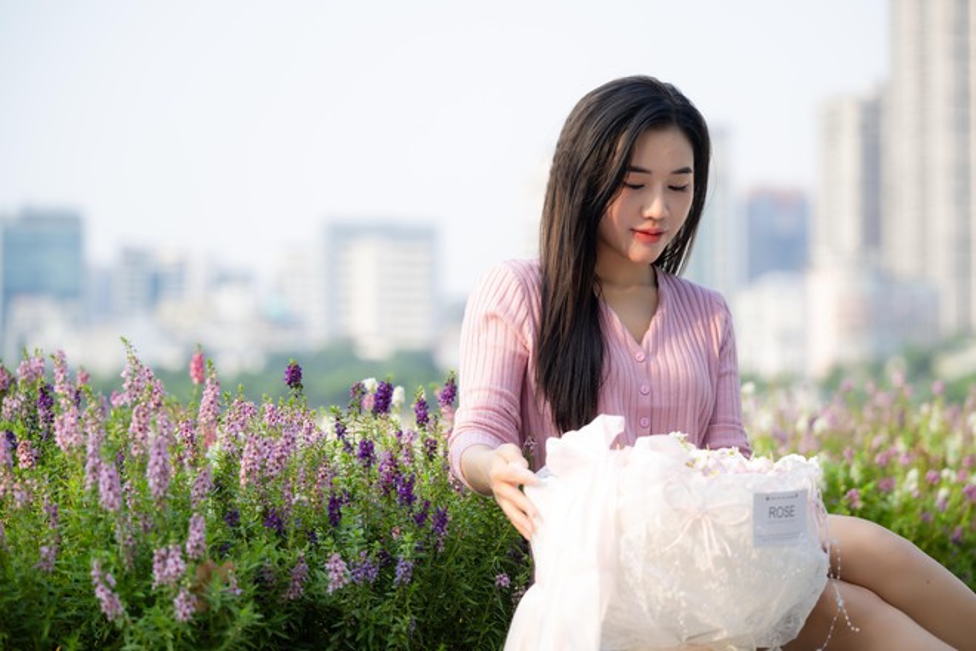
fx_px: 2630
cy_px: 326
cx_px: 488
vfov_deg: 14.1
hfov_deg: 21.0
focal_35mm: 97
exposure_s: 1/400
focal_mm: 97
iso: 160
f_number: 3.2
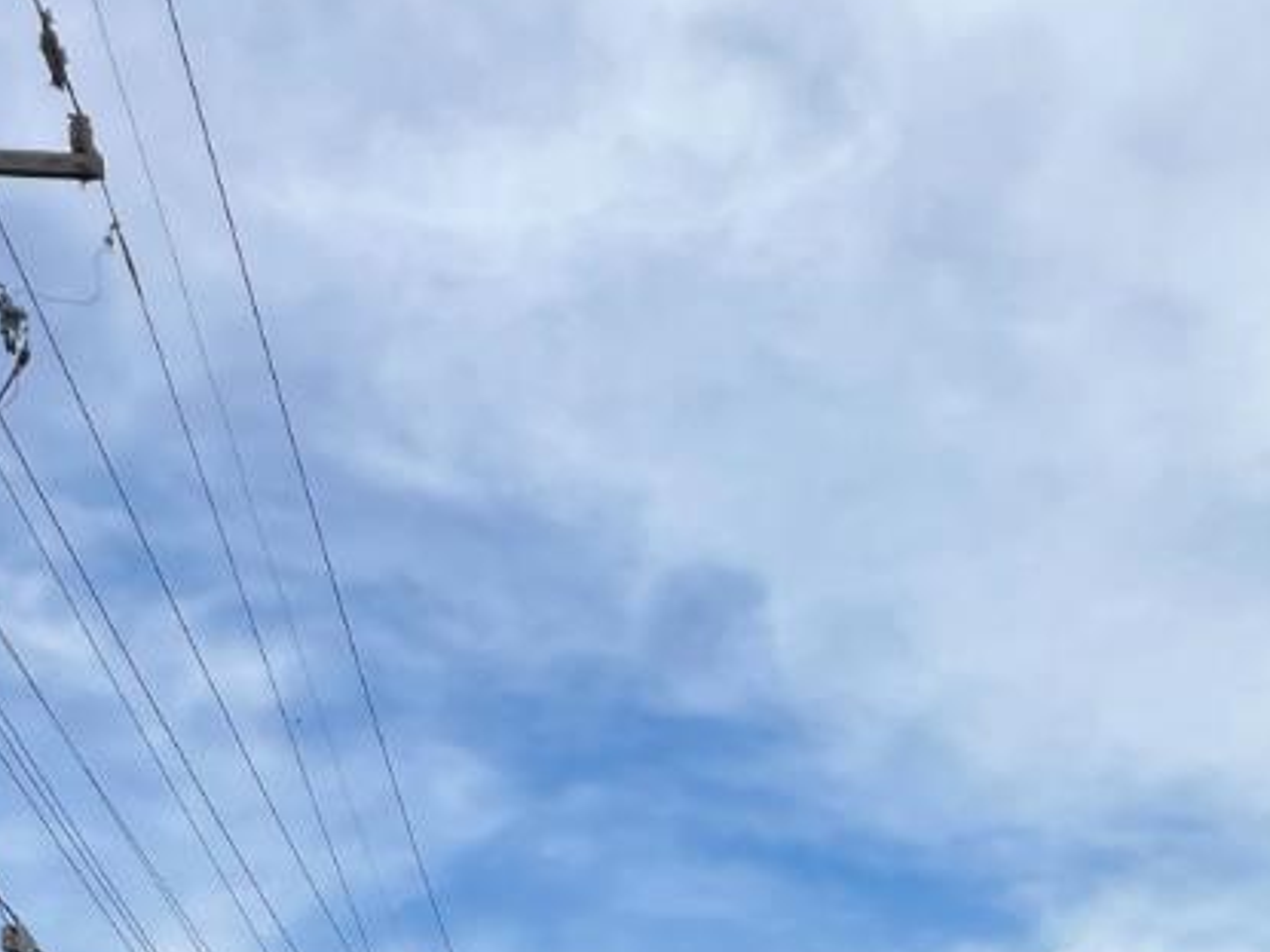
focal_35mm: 47
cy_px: 1587
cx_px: 790
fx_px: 1724
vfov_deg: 22.4
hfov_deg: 40.2
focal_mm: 1.57
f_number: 1.8
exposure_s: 1/1553
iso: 32
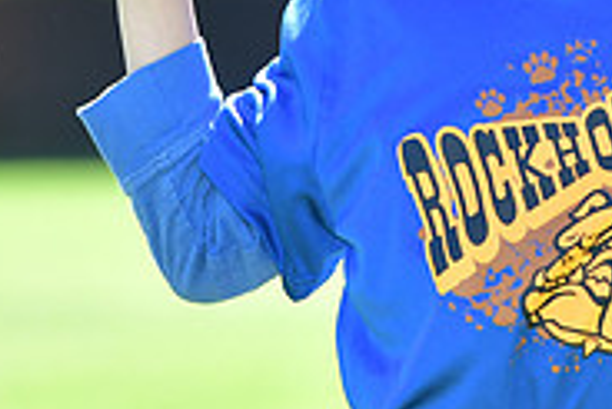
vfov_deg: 2.2
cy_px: -195
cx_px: 382
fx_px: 10463
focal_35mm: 615
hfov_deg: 3.4
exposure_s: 1/800
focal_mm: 130
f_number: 4.5
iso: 400
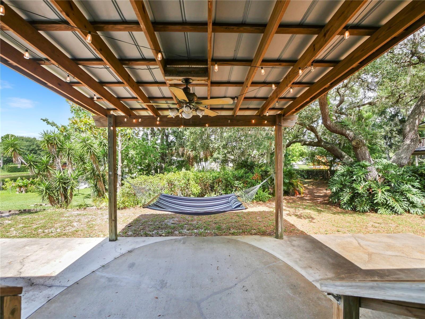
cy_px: 160
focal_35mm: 14
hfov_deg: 102.1
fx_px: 172
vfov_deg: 85.7
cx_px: 212
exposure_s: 1/320
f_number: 7.1
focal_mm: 7
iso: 200
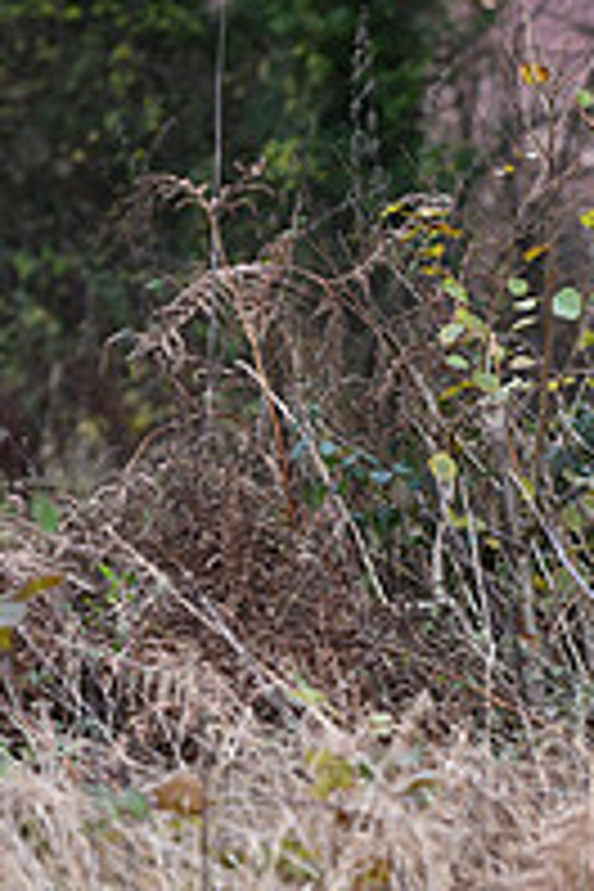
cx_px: 1233
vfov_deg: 5.8
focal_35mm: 358
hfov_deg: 3.8
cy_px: 752
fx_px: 8860
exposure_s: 1/1000
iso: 900
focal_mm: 122
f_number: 3.5
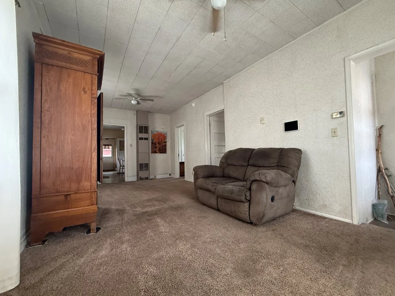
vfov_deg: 81.7
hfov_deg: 98.1
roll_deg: +1.1
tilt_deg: +1.8
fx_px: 171
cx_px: 208
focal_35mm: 15
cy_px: 151
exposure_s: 1/78
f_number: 2.2
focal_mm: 2.22
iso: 320
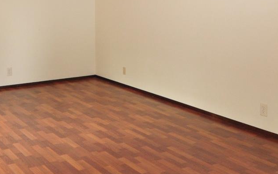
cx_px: 83
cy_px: 37
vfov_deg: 24.9
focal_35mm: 51
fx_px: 386
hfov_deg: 38.9
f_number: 4
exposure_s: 1/60
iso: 800
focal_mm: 14
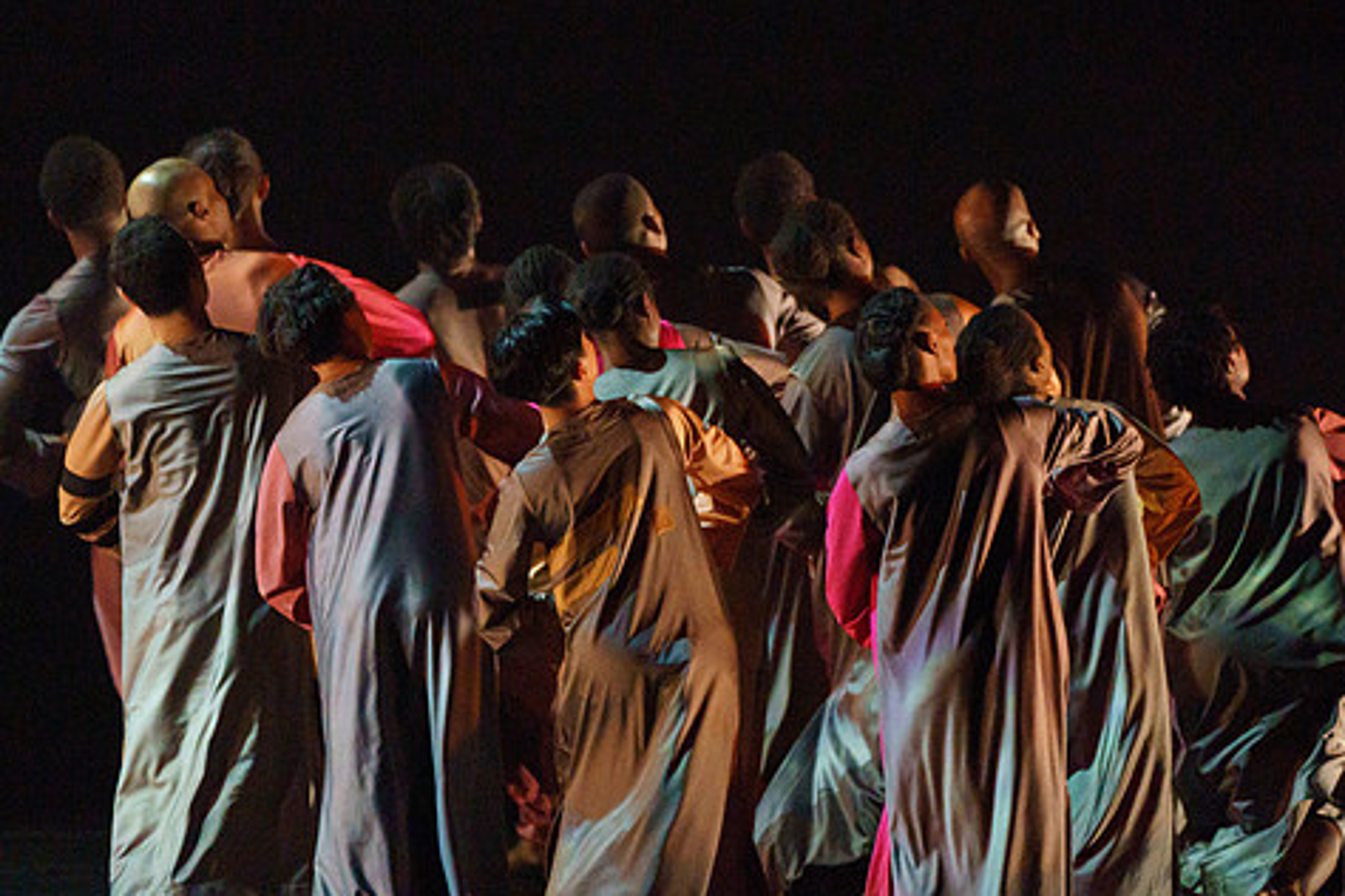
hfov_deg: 4.5
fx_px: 17297
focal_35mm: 463
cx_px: 781
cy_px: 390
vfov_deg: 3.0
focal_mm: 318
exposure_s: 1/250
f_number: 5.6
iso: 6400
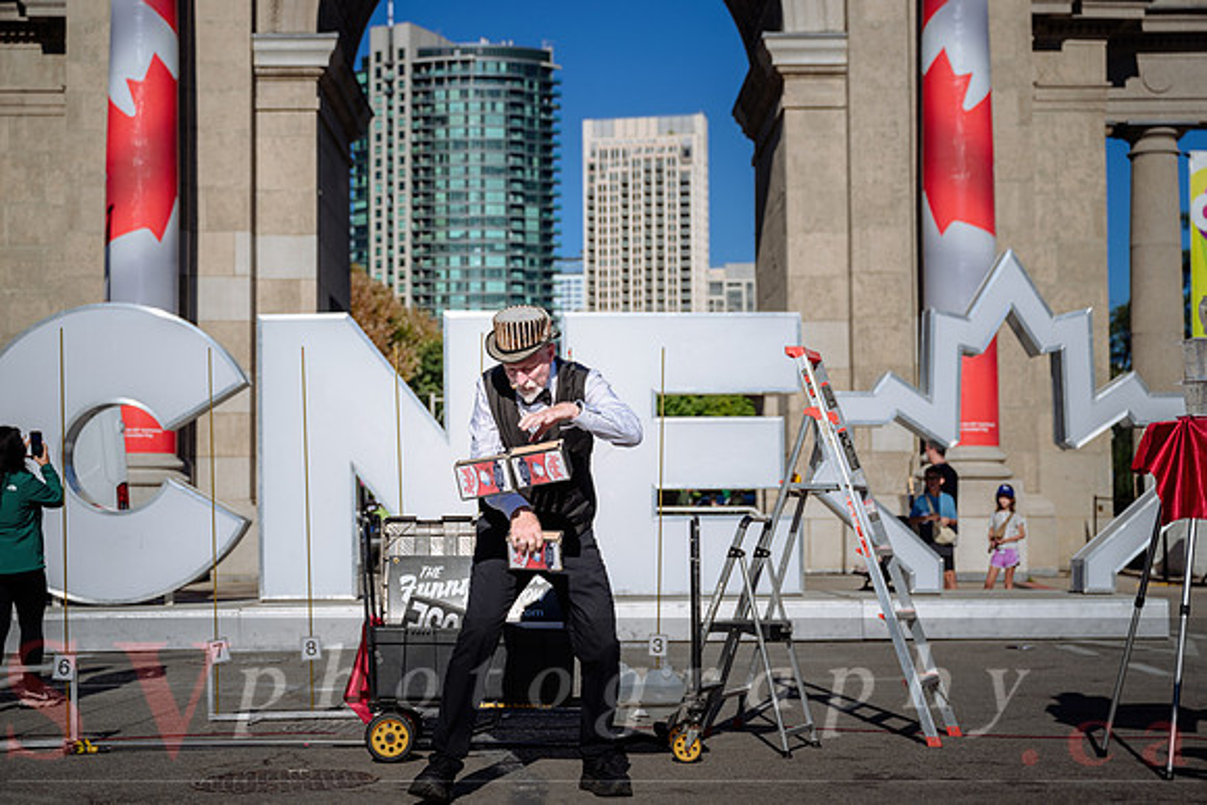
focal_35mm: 57
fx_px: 1912
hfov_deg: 35.0
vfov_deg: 23.8
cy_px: 402
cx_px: 604
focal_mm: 55
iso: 64
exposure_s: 1/500
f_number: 4
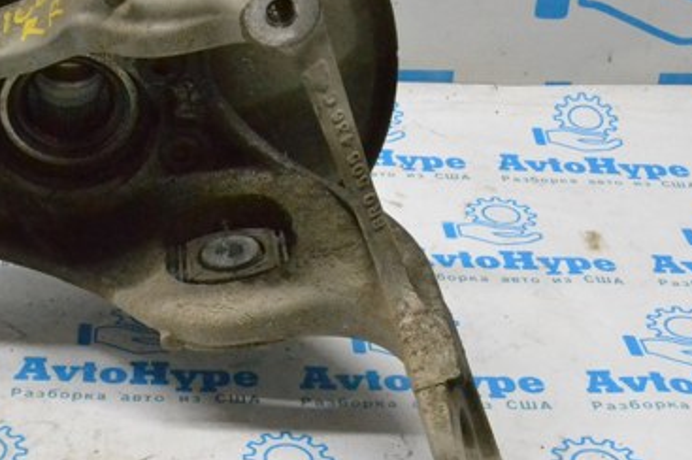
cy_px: 232
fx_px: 1457
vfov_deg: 17.9
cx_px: 117
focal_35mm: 76
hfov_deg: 26.1
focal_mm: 29
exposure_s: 1/100
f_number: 13
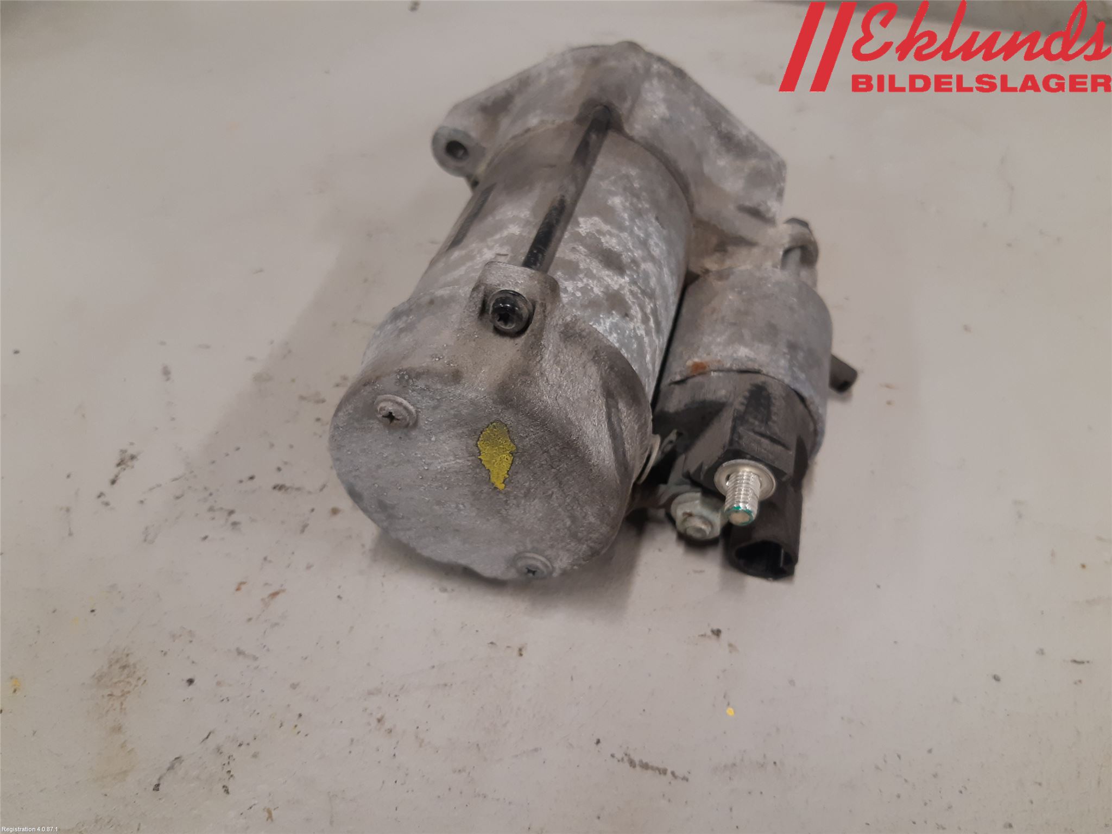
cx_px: 556
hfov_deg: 67.3
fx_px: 835
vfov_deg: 53.1
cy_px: 417
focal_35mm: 26
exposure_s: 1/50
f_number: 1.7
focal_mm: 3.93
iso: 125
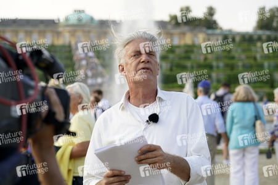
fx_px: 656
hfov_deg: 23.9
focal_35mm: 85
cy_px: 92
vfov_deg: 16.0
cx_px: 139
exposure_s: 1/125
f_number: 4.5
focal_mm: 85
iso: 100
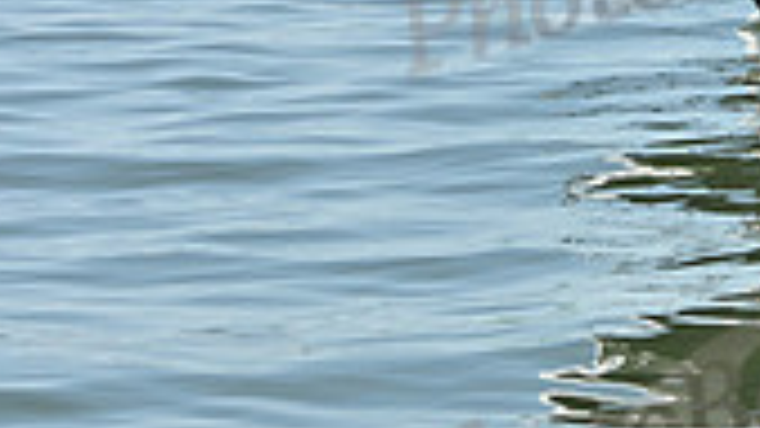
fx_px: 5440
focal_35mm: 270
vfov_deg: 4.5
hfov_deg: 7.8
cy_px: -340
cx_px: 1268
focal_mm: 75
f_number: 7.1
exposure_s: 1/1000
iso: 320
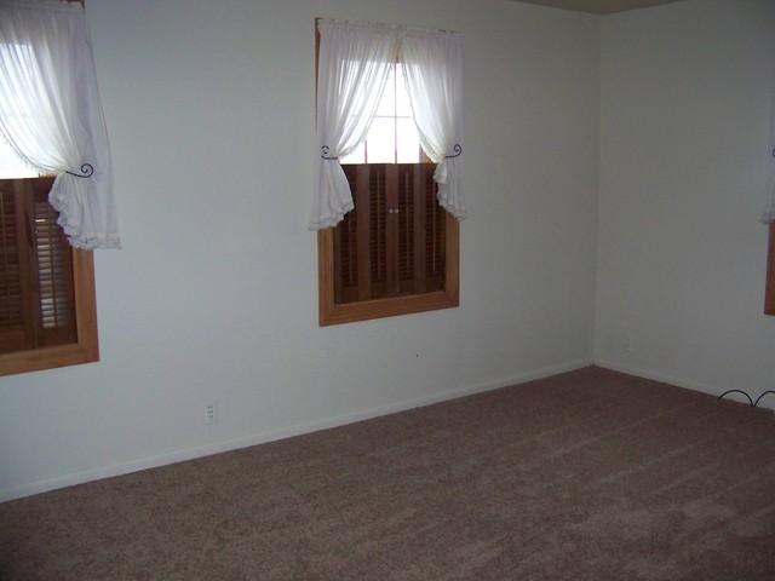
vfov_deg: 39.7
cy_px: 290
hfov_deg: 51.4
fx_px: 806
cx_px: 388
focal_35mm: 36
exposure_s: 1/30
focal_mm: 5.85
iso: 200
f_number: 2.8
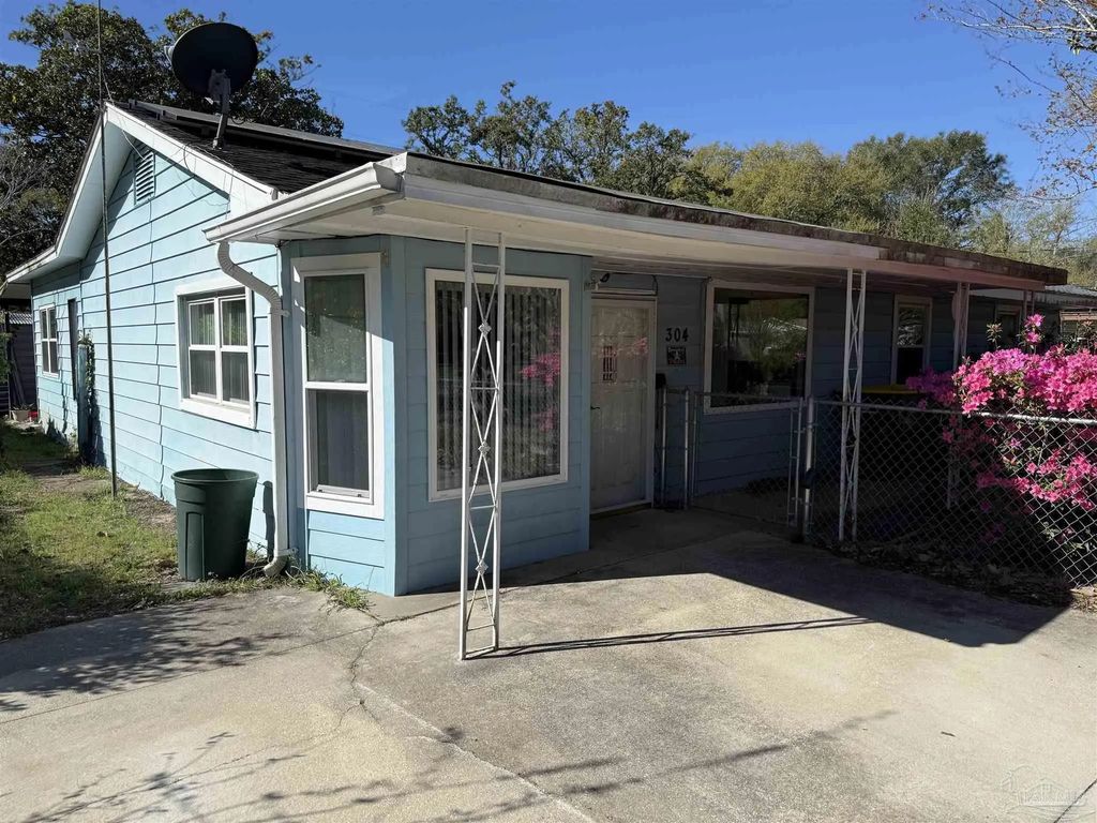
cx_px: 548
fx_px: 761
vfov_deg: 56.8
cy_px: 412
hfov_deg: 71.6
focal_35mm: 24
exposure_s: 1/4673
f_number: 1.78
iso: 80
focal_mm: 6.76
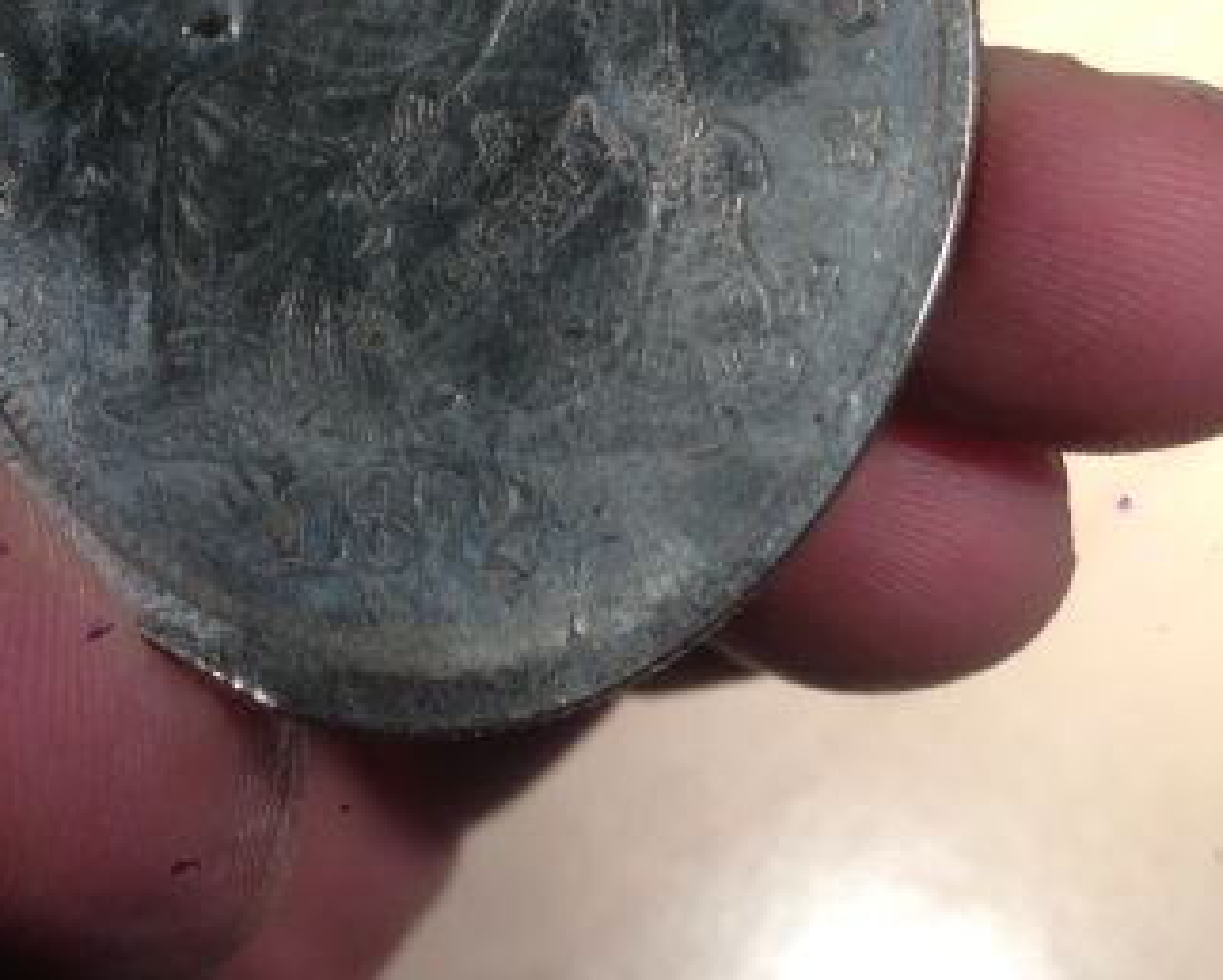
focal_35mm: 60
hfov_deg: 31.3
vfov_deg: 25.3
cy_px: 365
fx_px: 2173
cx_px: 448
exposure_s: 1/120
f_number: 2.4
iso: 80
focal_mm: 4.13
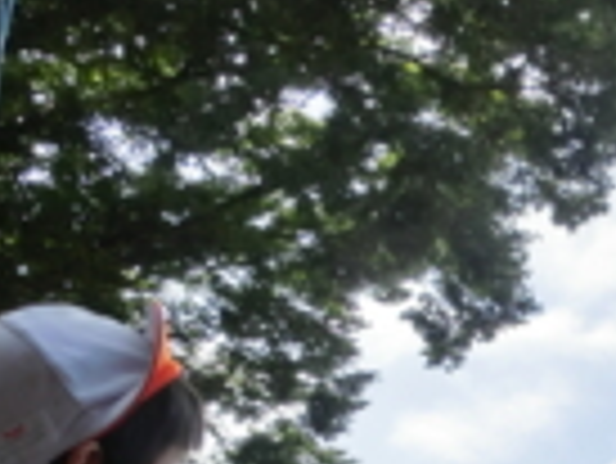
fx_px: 1247
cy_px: 626
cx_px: 540
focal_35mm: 70
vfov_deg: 19.2
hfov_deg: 26.9
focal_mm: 4.24
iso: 80
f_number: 3
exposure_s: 1/800
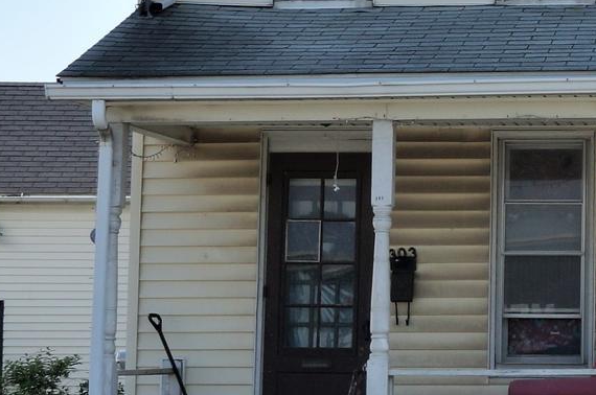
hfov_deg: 14.8
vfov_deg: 10.1
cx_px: 674
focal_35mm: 135
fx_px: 2228
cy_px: 170
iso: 200
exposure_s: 1/250
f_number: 11
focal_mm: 25
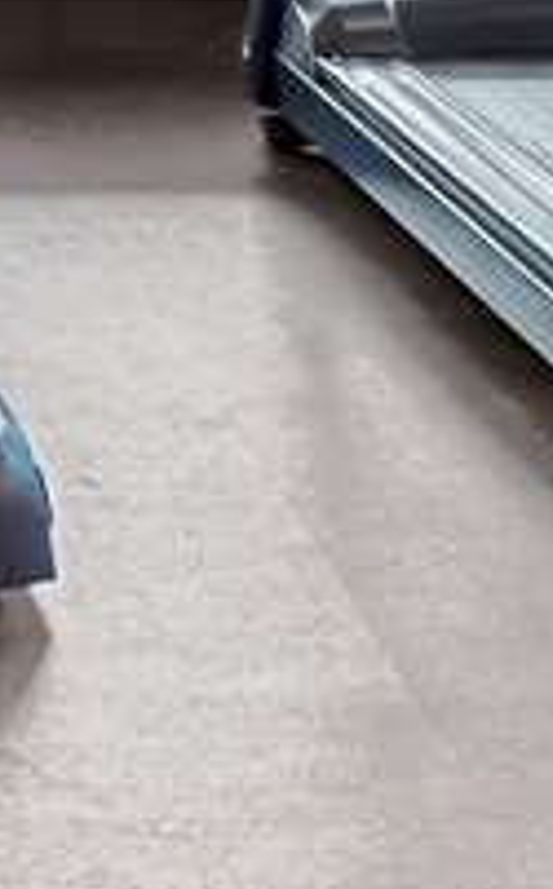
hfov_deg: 9.9
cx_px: -544
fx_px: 2952
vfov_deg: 16.4
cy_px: -192
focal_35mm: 122
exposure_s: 1/2
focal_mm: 16
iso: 320
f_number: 8
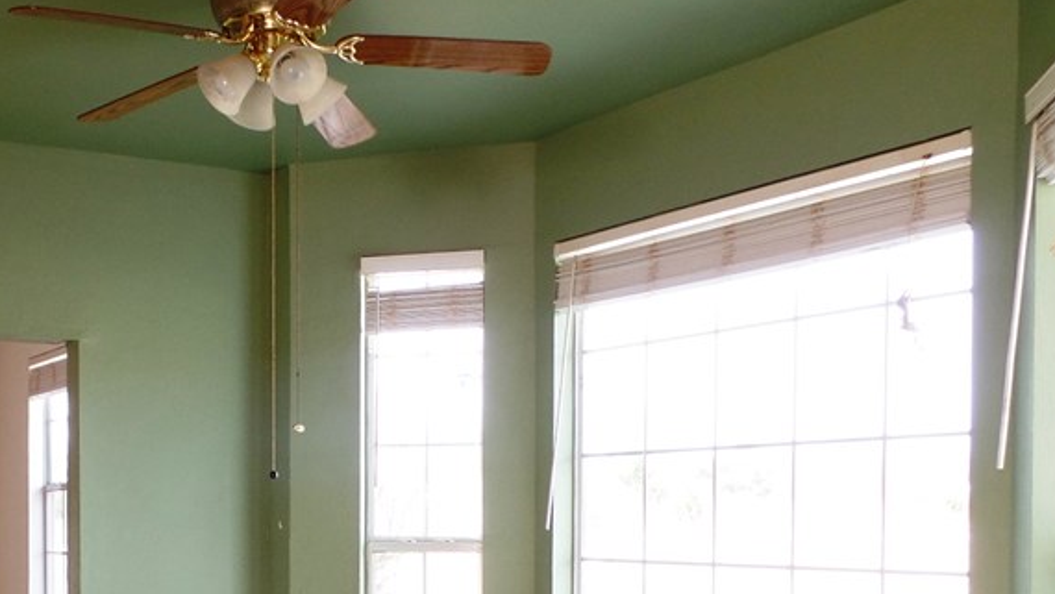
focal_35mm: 45
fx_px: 1259
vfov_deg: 25.7
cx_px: 248
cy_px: 540
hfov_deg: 43.8
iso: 80
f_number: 2.8
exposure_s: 1/30
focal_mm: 4.1
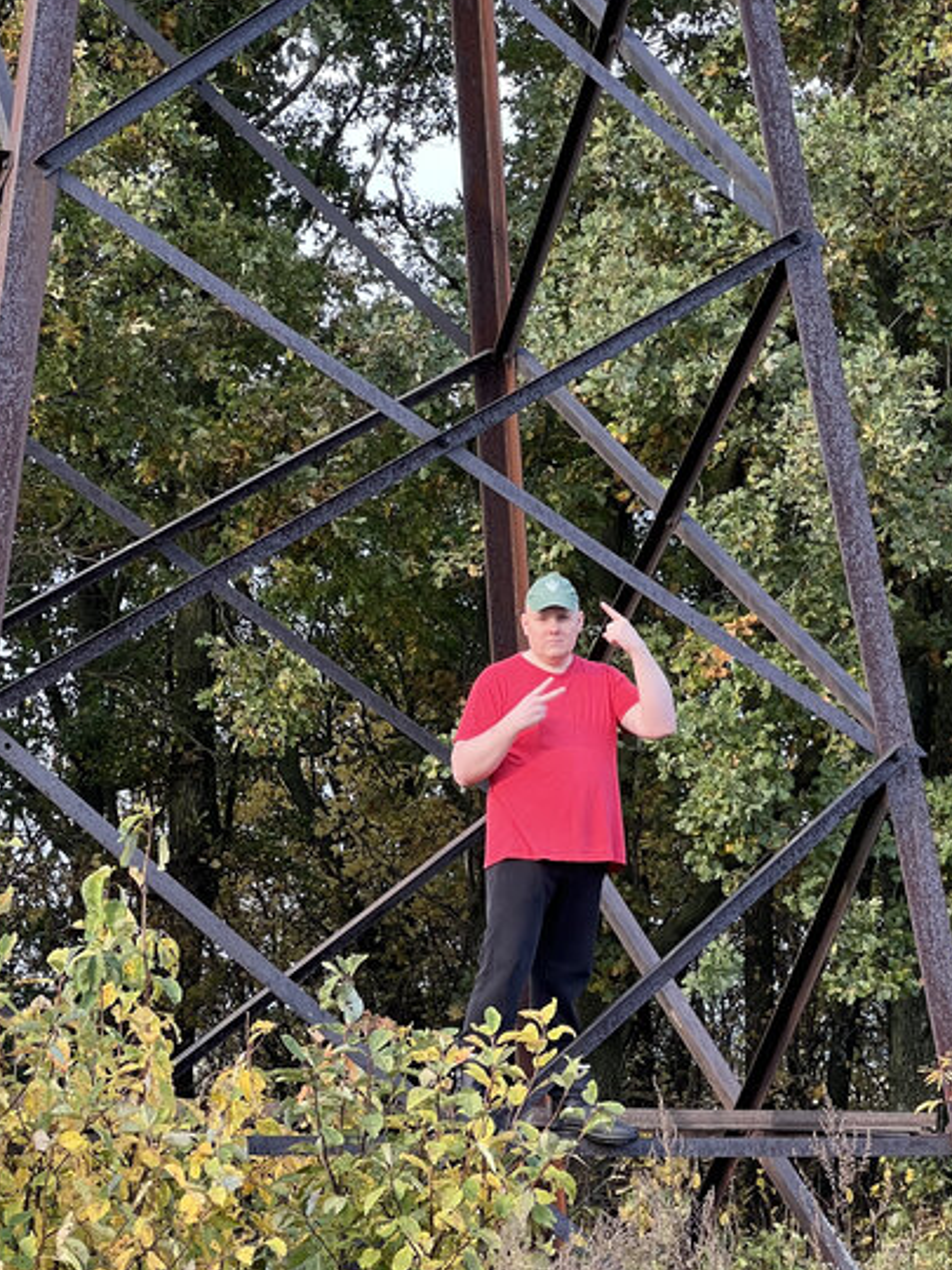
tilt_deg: +3.8
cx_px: 522
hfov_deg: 13.0
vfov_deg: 17.2
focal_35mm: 114
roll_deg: -0.3
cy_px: 790
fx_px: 4180
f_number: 2.8
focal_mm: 9
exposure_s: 1/99
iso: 64
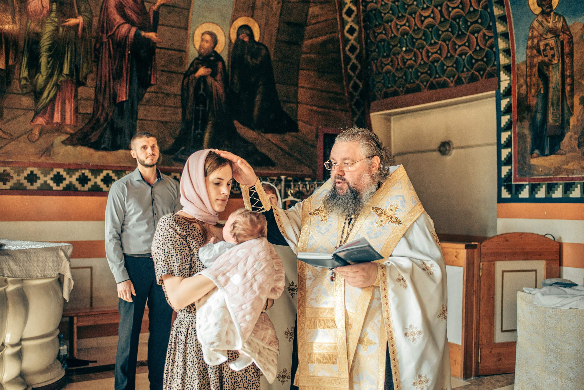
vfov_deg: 37.9
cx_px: 292
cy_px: 195
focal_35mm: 35
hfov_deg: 54.4
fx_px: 568
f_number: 2.2
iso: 560
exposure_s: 1/160
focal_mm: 35
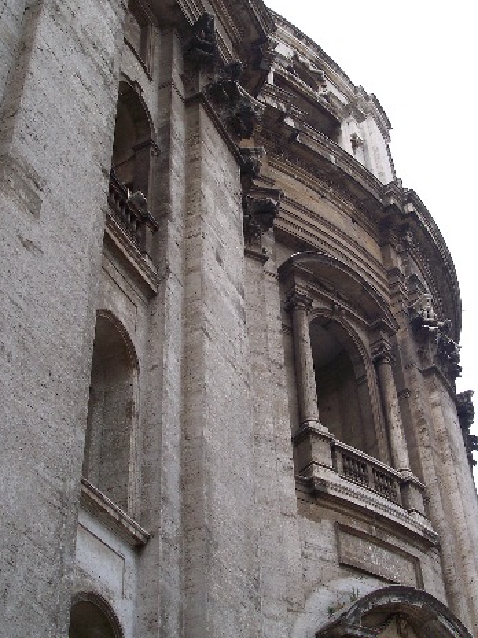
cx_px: 275
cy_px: 295
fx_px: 903
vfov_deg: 38.9
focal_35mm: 49
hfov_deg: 29.6
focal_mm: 8
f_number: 4.8
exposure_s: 1/500
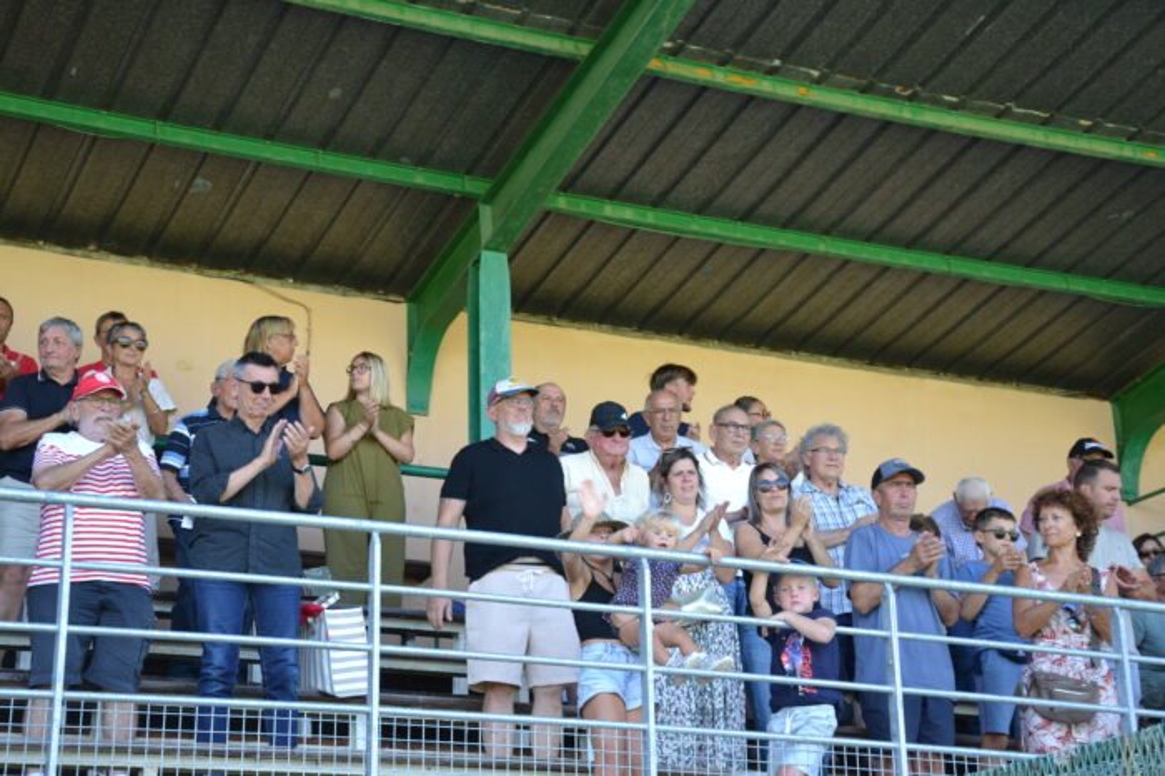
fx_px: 2329
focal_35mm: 72
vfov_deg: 18.9
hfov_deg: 28.1
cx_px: 582
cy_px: 388
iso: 400
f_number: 5.6
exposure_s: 1/100
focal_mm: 48
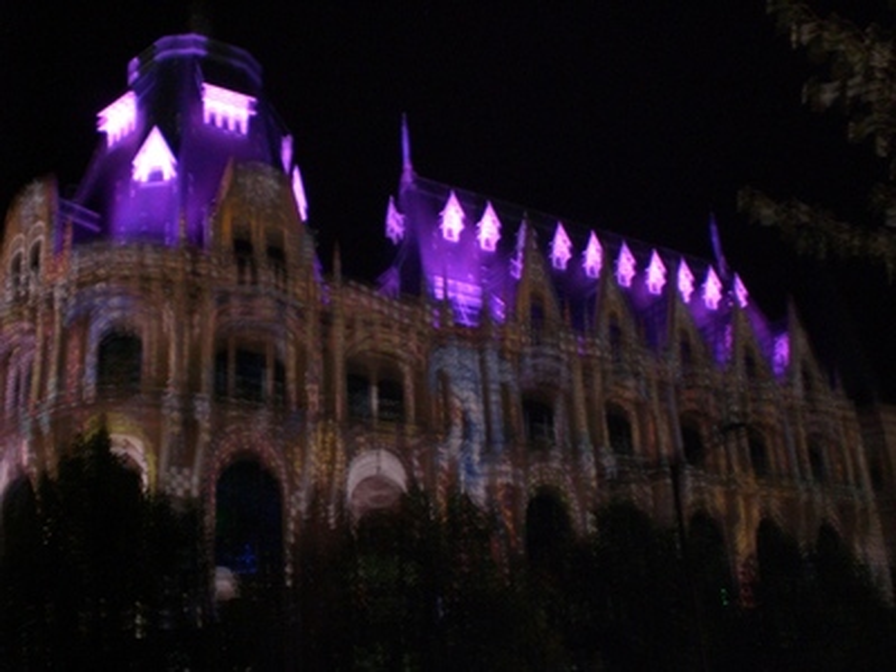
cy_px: 336
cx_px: 448
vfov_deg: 37.7
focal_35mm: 38
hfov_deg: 49.0
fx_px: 984
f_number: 3.1
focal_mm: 6.3
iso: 200
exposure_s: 1/2
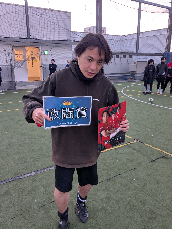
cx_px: 85
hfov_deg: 49.7
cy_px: 114
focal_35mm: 28
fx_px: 186
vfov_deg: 63.4
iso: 260
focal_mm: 4.38
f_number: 1.73
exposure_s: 1/99.9
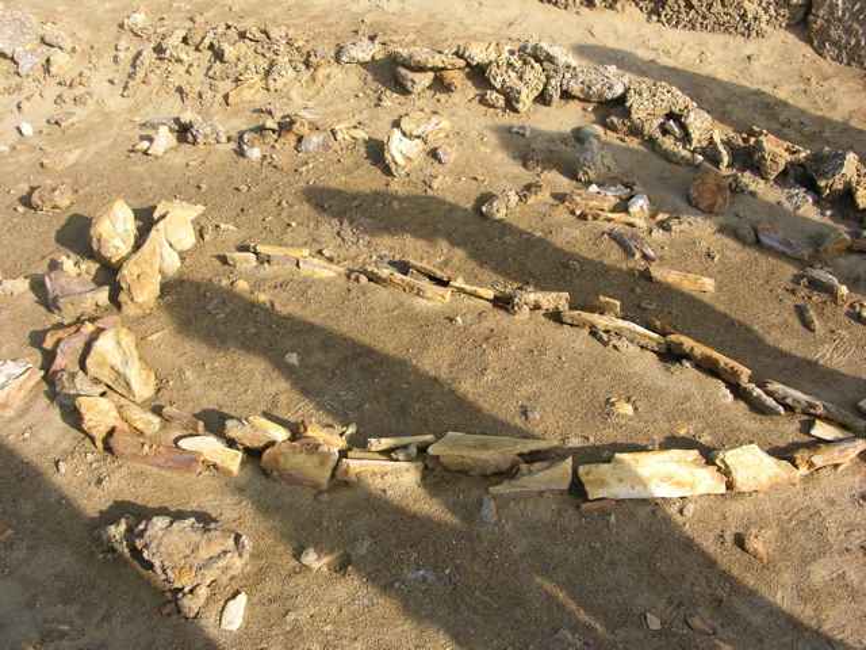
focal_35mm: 35
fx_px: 876
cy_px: 325
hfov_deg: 52.6
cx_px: 433
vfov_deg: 40.7
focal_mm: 8.9
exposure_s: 1/147
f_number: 5
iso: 50
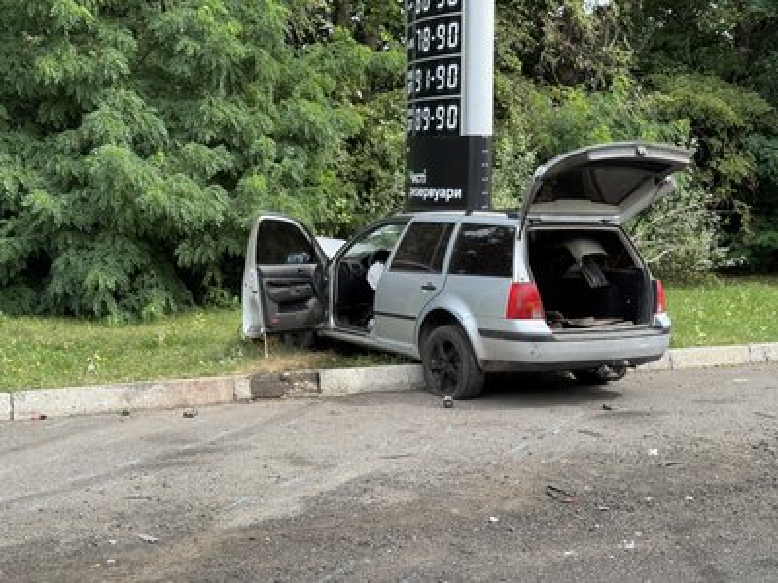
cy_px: 292
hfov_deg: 39.7
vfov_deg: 30.3
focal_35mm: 48
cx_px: 389
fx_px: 1079
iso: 64
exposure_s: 1/1152
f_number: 1.78
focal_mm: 6.76
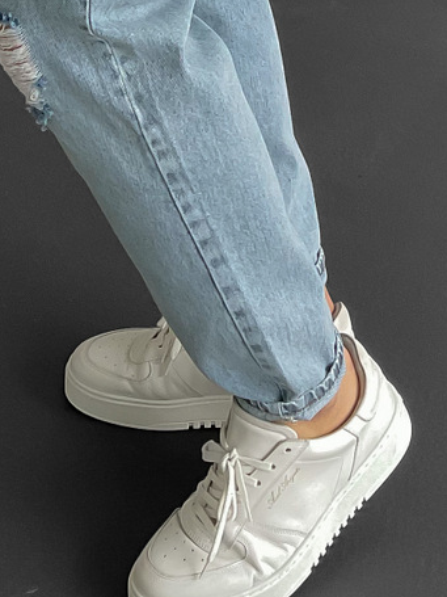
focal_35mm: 102
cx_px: 295
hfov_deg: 14.5
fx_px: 1757
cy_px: -370
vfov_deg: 16.9
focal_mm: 3
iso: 64
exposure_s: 1/120
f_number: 1.8
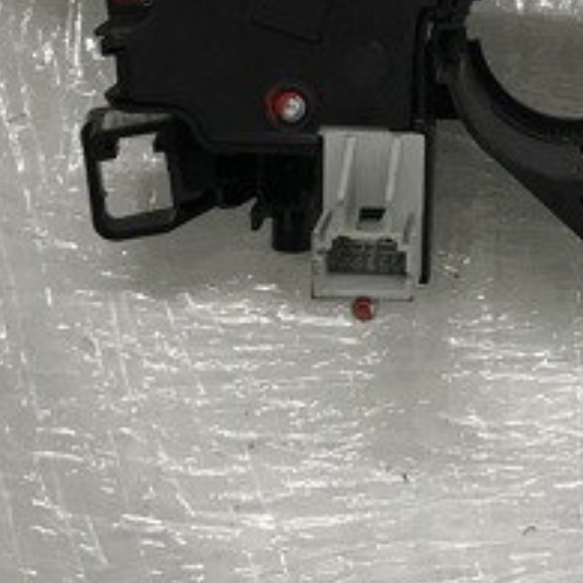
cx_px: 565
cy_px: 7
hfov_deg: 20.8
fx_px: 1543
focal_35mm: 81
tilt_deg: -74.2
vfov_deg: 20.7
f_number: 1.8
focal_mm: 3.99
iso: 25
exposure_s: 1/33
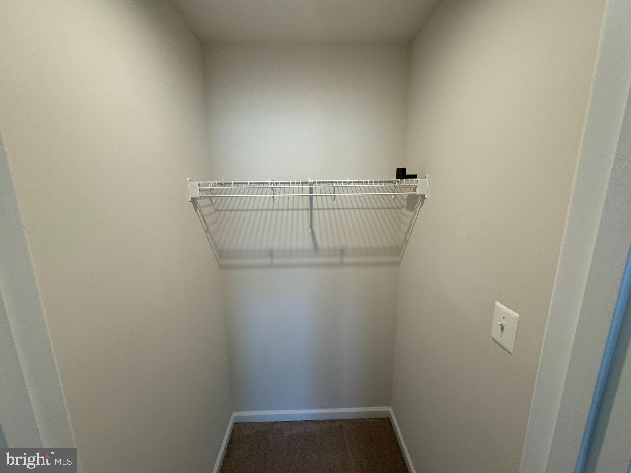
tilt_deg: -12.0
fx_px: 255
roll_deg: +0.8
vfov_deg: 85.7
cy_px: 236
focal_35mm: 14
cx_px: 316
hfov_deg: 102.1
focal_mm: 2.22
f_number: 2.2
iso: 160
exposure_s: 1/120
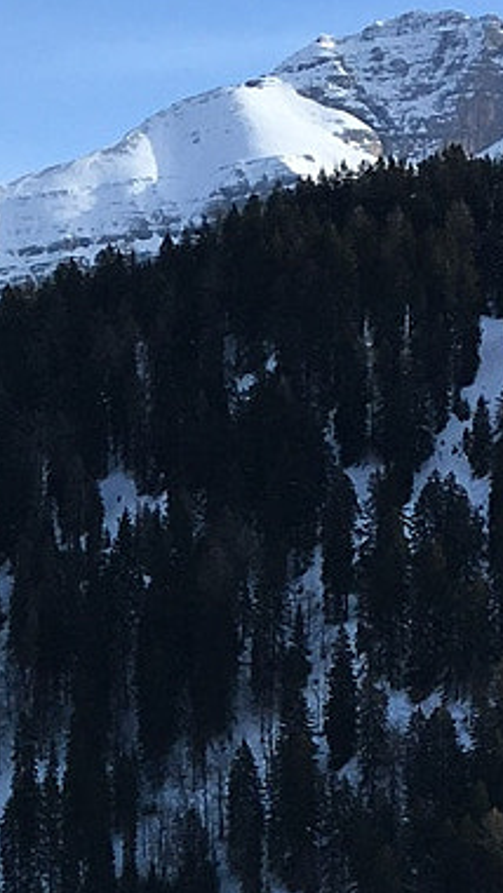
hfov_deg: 8.9
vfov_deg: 15.3
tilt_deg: -7.6
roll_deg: +0.5
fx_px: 3151
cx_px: -282
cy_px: 1177
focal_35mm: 133
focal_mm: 4.15
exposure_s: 1/1538
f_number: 2.2
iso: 25
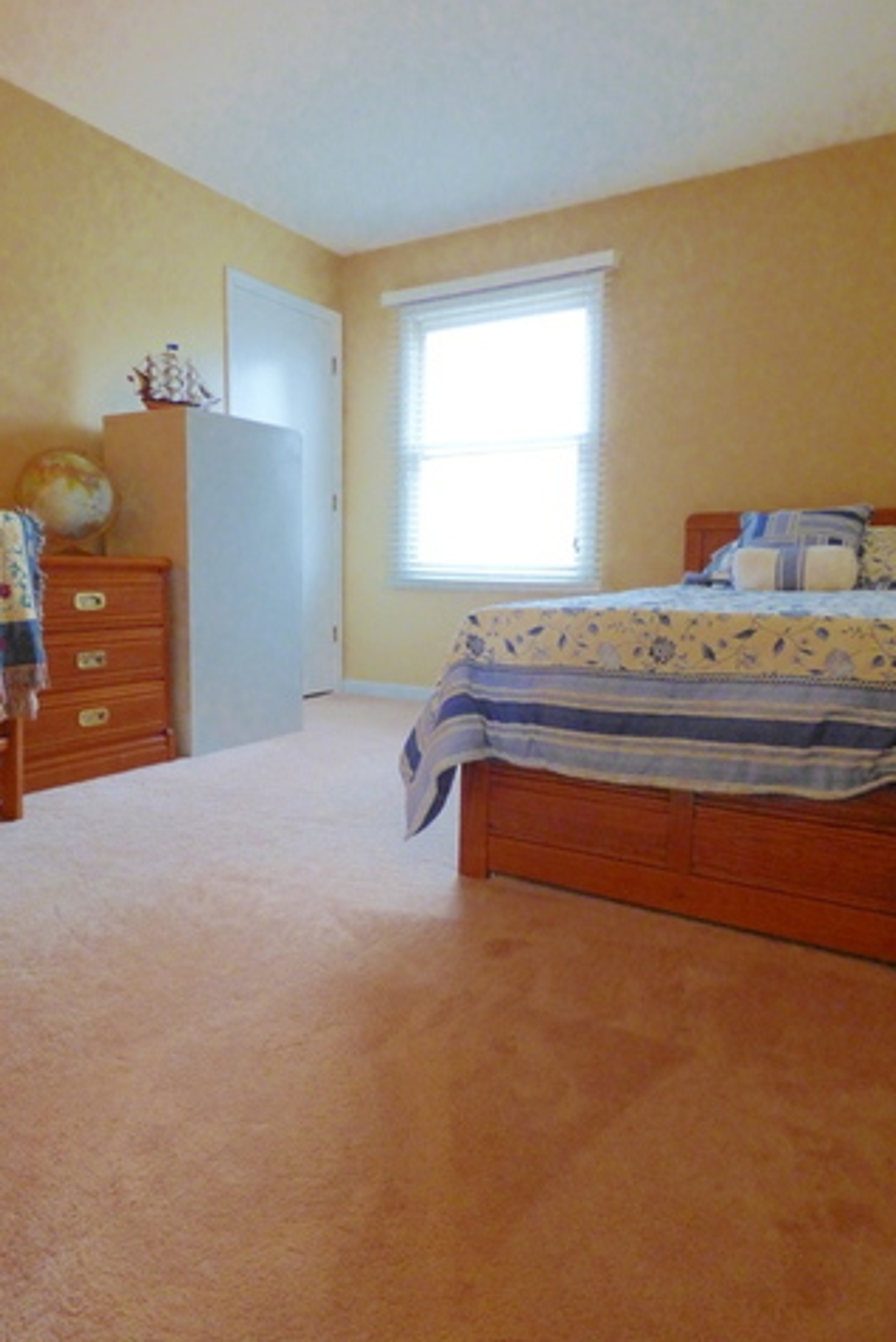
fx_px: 783
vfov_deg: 81.2
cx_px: 410
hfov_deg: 59.4
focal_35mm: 21
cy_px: 667
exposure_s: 1/40
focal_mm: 3.58
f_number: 2.8
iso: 400
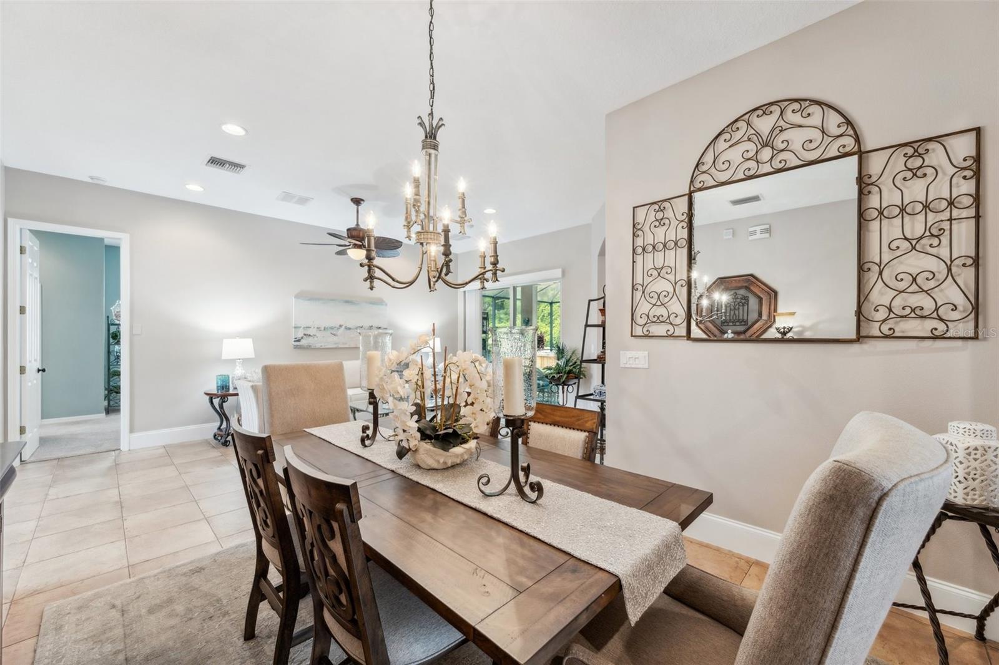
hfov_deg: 104.3
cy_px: 332
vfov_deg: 81.2
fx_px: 388
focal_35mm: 14
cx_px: 500
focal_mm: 14
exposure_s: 1/3.33
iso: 320
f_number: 7.1
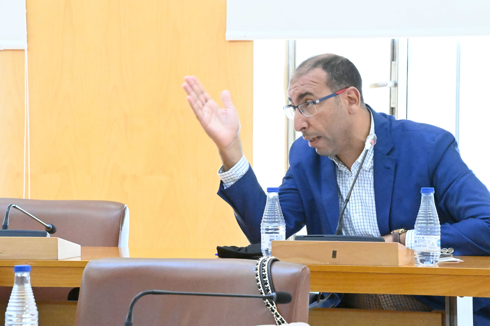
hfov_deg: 10.8
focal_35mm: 190
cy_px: 163
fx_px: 2586
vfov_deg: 7.2
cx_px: 245
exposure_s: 1/160
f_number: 20
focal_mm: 190
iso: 64000
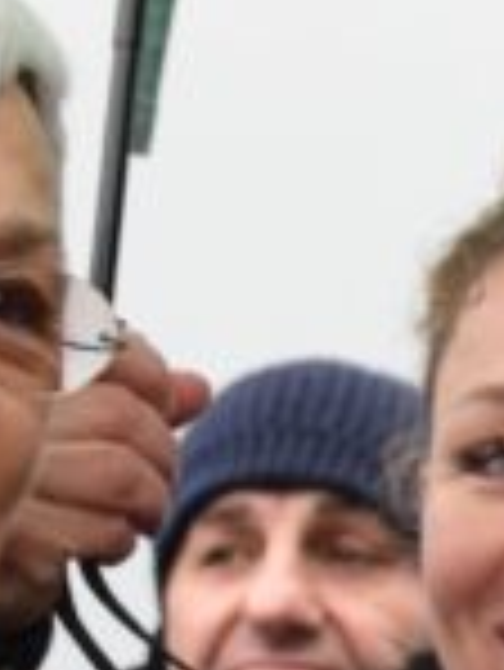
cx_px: 738
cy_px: 603
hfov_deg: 7.6
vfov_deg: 10.2
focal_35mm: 193
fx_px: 3741
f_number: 3.8
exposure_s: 1/500
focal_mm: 26
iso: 1800
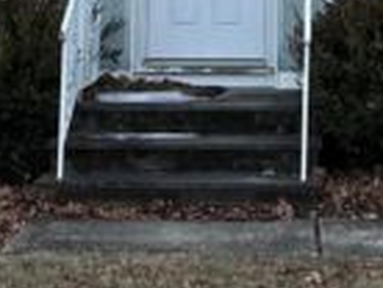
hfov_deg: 17.7
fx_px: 1230
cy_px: -155
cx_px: 233
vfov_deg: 12.6
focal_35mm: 111
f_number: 1.78
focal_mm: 6.76
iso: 80
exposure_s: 1/876
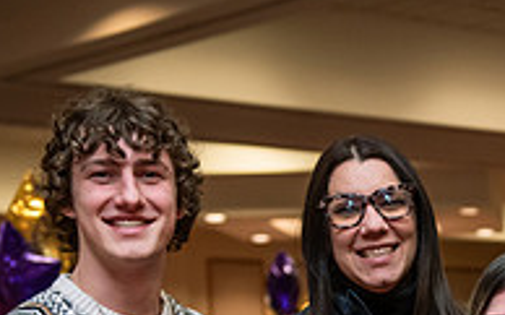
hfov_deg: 14.8
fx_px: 1884
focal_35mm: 137
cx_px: 578
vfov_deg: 9.3
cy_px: 491
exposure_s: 1/160
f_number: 3.2
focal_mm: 45
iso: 1250
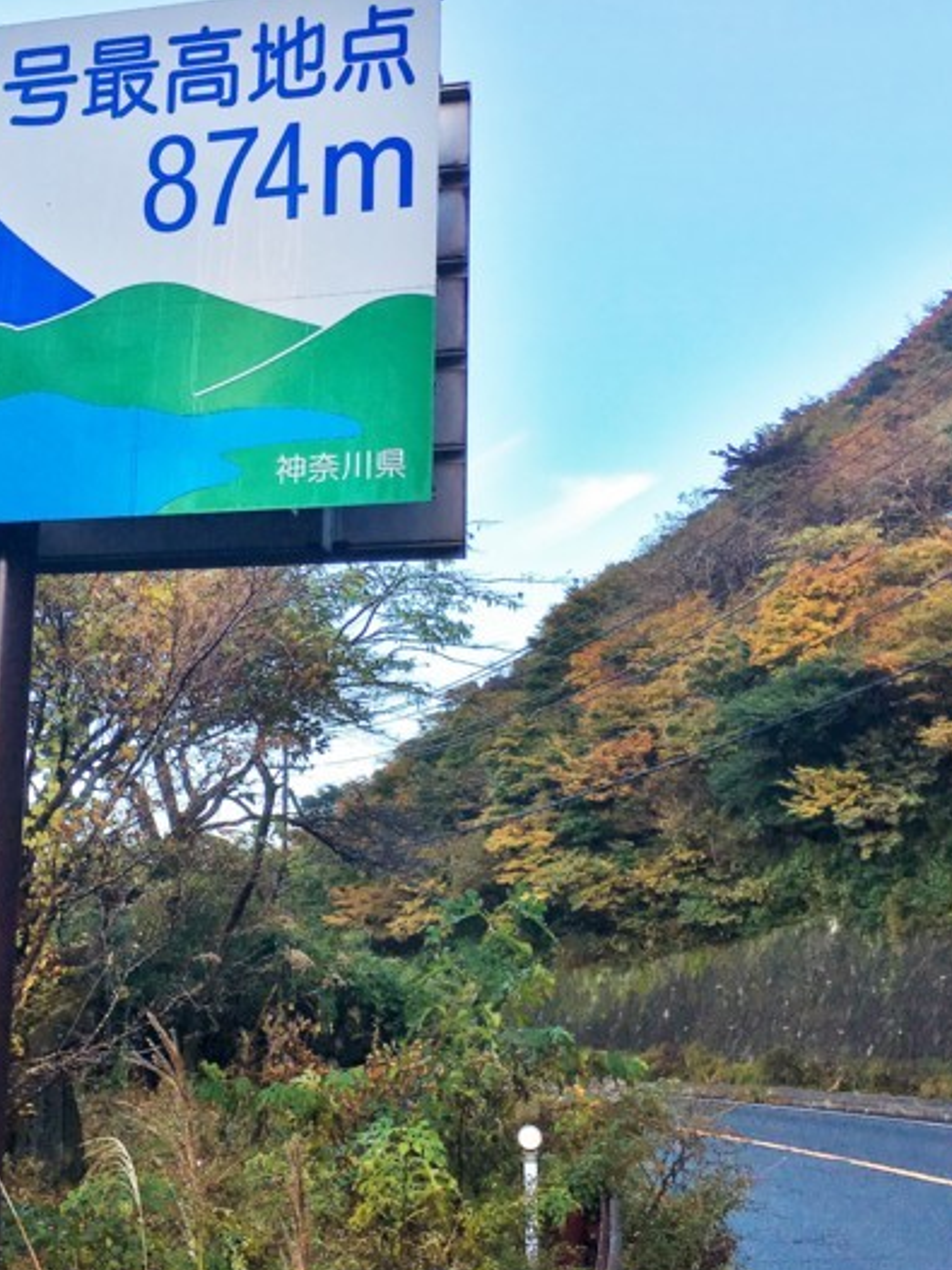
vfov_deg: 42.9
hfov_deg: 32.5
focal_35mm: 44
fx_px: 1614
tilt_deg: +9.8
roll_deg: -0.7
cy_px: 723
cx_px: 282
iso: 25
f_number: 2.2
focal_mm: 4.15
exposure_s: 1/282
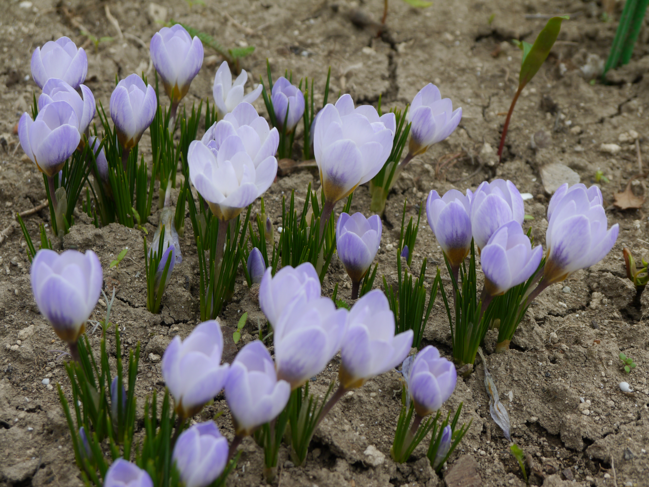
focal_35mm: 84
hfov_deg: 23.3
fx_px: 1576
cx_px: 324
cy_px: 244
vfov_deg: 17.6
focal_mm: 42
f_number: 7.1
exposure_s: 1/200
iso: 160
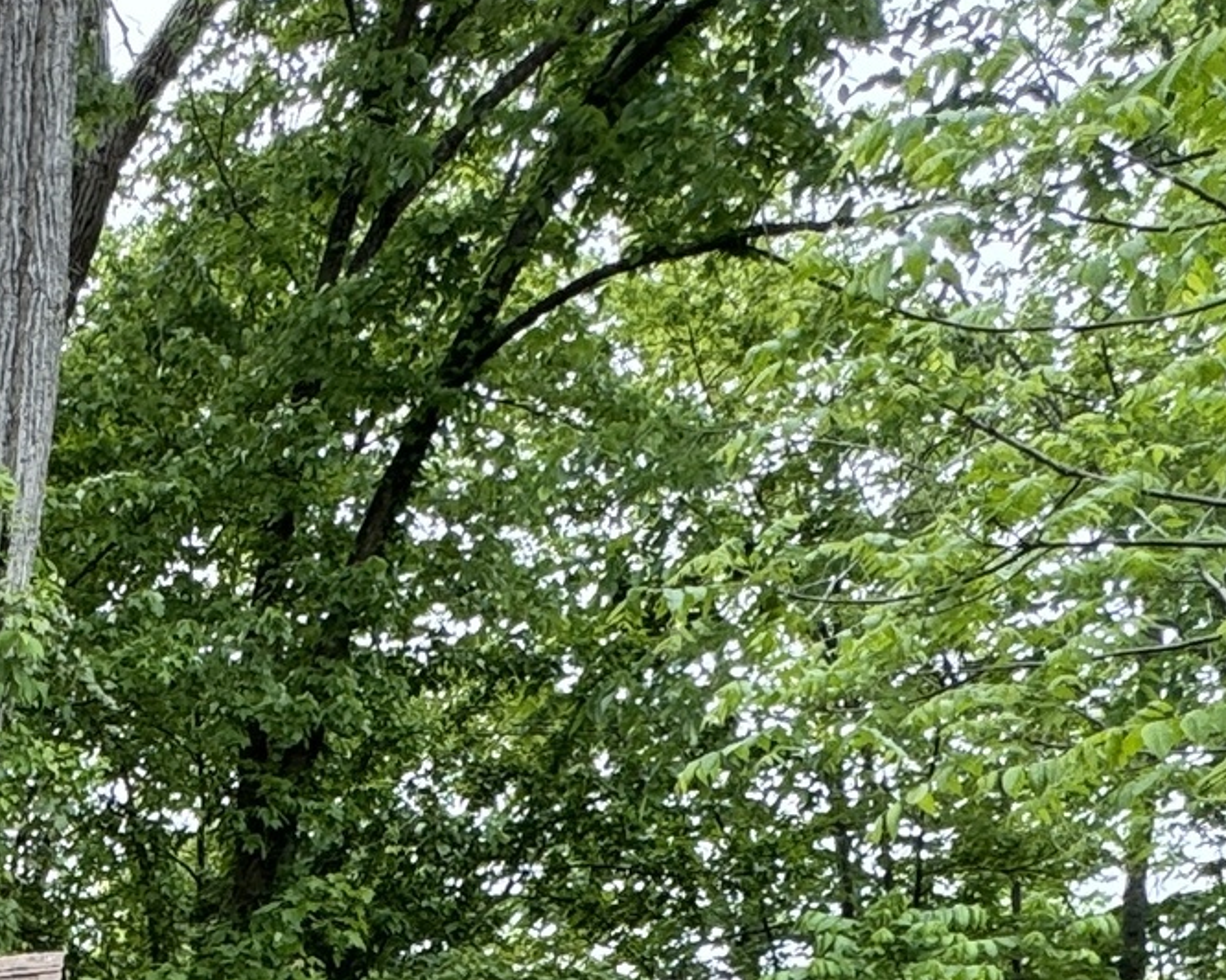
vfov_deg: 19.0
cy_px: 1728
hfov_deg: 24.0
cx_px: -585
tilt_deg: -9.4
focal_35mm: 63
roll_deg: +0.7
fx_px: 2286
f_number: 2.2
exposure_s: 1/235
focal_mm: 2.22
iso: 40
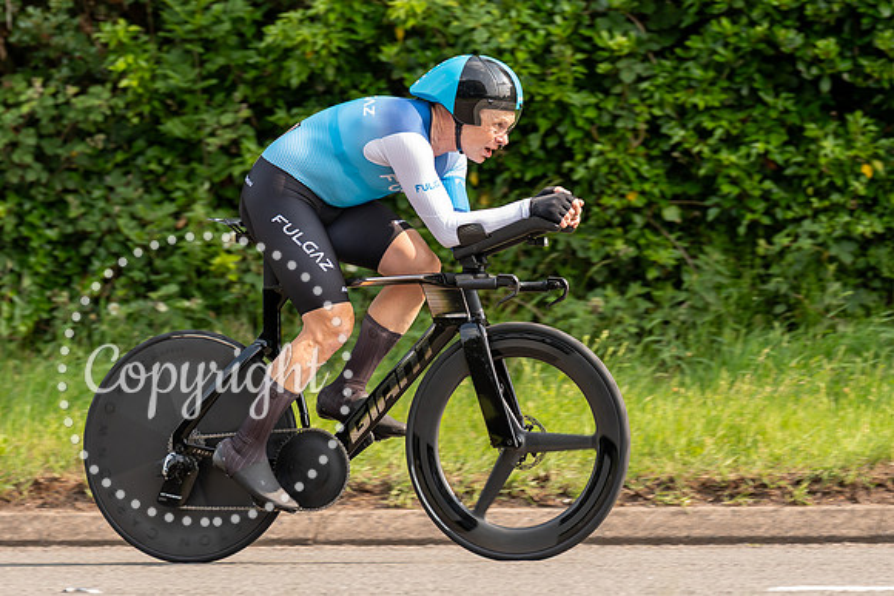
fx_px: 7294
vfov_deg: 4.7
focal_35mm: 294
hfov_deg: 7.0
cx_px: 492
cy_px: 187
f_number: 3.2
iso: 320
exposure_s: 1/1000
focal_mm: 197
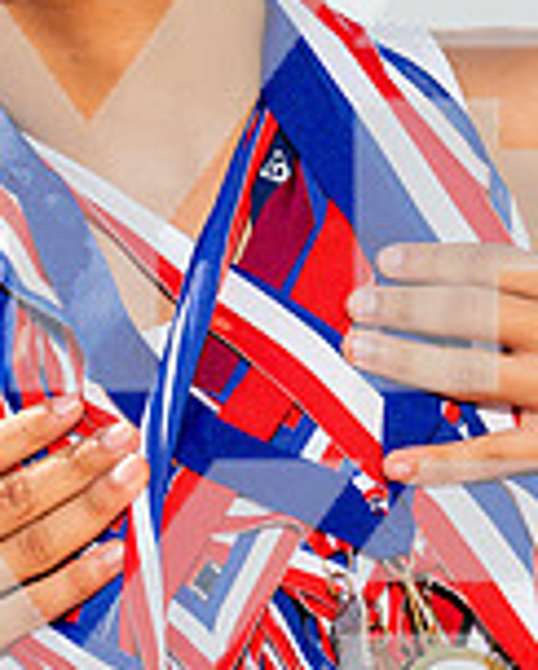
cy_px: 161
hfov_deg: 8.1
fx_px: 3814
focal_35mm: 192
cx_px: 269
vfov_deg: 10.0
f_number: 5.6
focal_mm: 51
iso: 100
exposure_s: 1/250
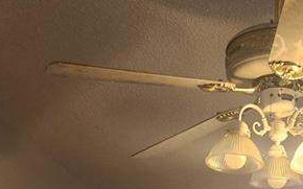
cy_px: 359
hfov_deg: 23.7
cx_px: 244
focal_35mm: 86
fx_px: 710
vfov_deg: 13.4
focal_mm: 5.4
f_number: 1.8
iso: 320
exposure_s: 1/120
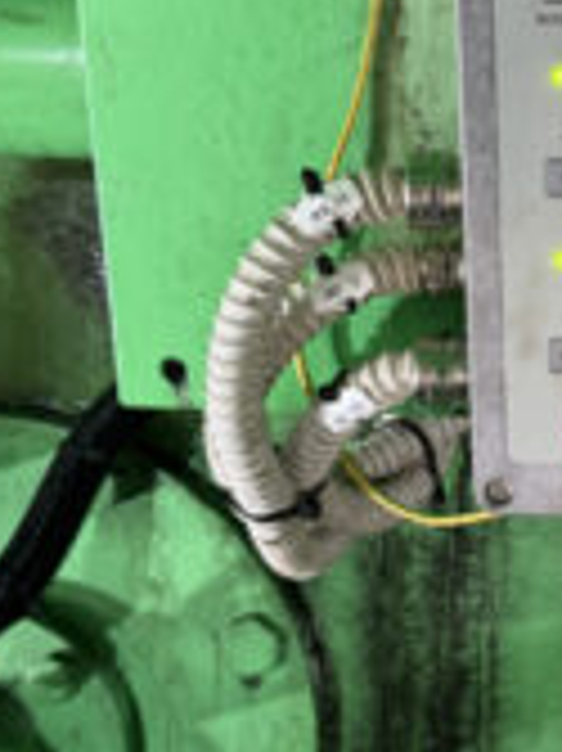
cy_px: 360
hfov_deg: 20.4
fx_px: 1496
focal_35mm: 69
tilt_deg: -20.5
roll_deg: -2.0
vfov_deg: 28.2
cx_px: 602
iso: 250
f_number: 1.78
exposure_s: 1/50
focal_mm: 6.76
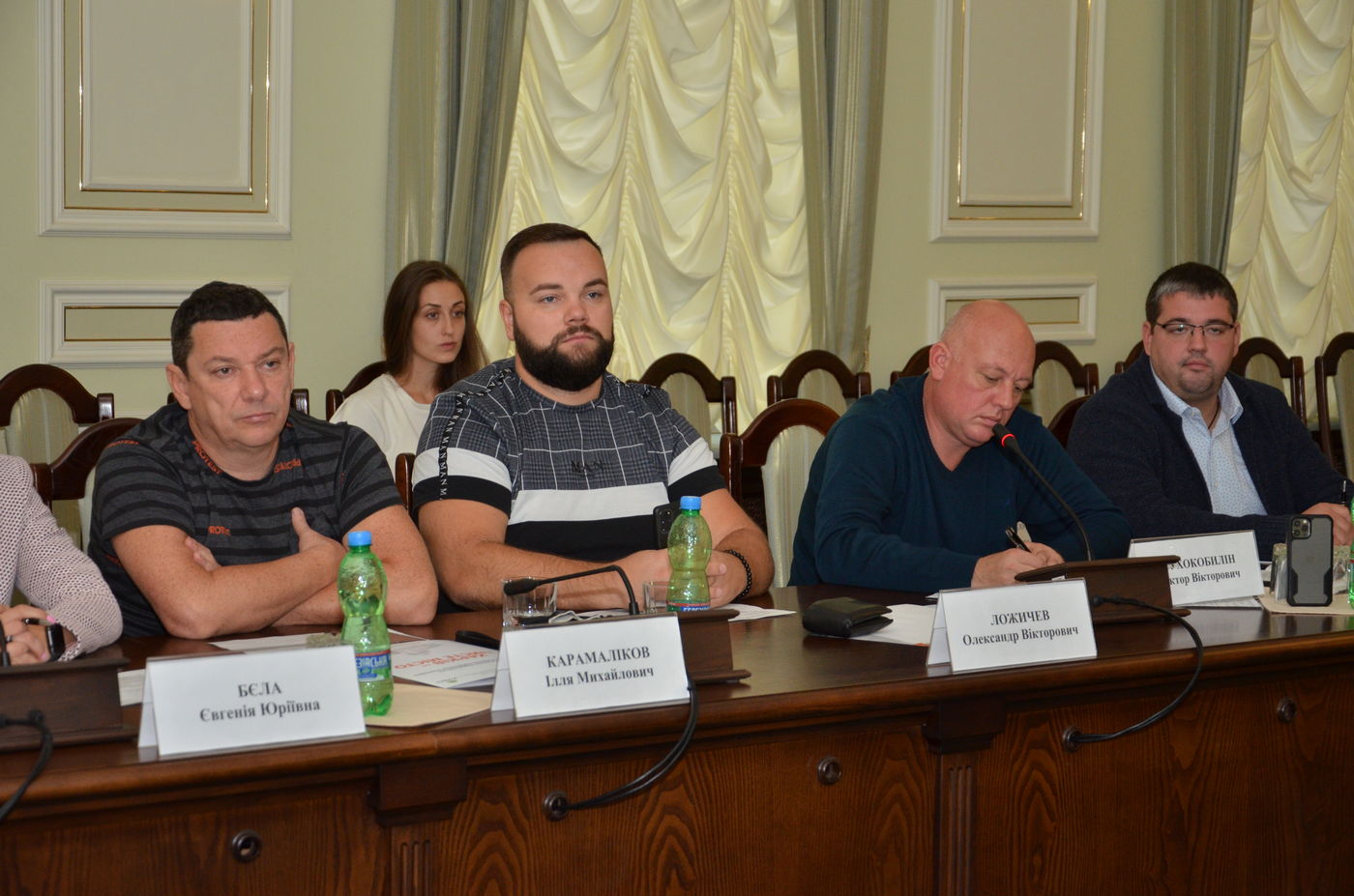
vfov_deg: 18.1
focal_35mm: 75
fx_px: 2815
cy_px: 448
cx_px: 677
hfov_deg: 27.0
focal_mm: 50
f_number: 5
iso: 800
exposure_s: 1/250
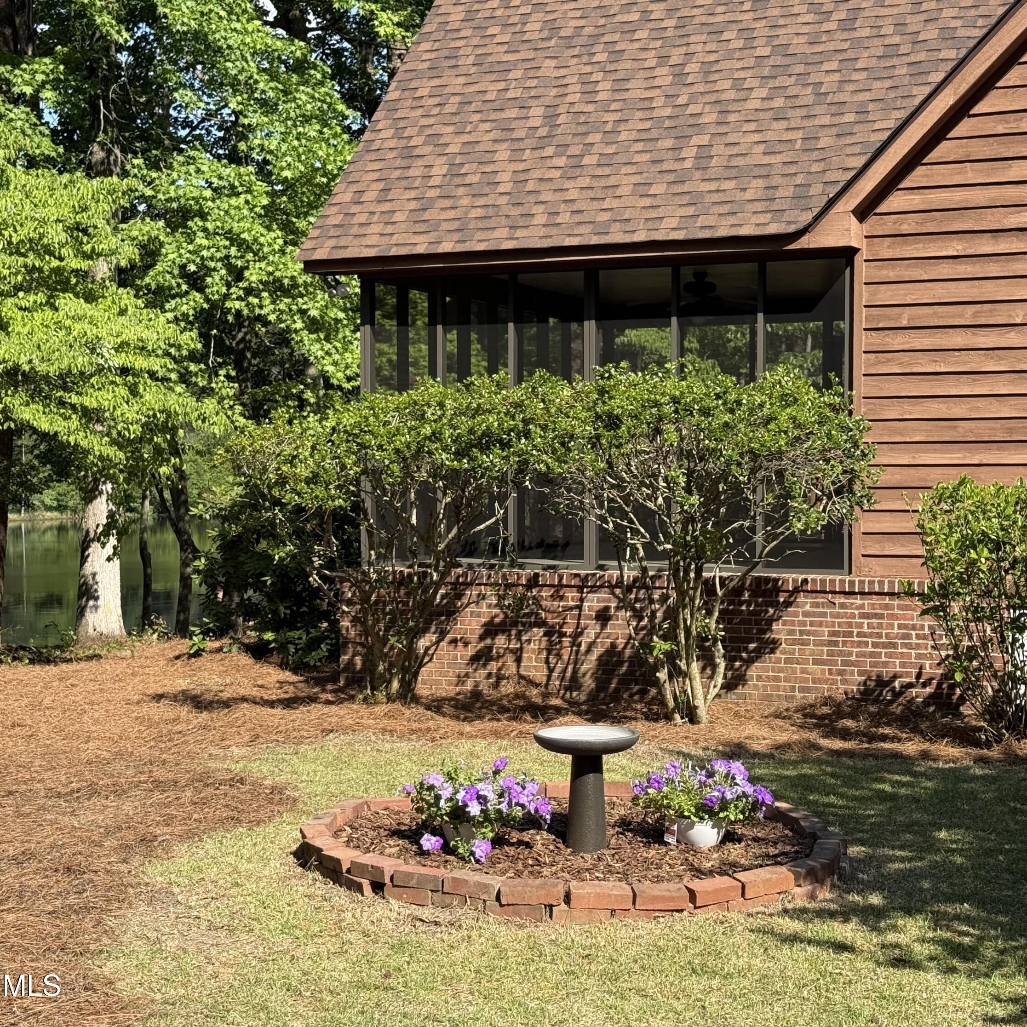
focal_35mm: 57
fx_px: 1913
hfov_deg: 30.0
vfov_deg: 30.0
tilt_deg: -0.4
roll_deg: +0.3
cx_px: 530
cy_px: 516
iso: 100
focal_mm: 6.76
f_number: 1.78
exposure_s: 1/2762
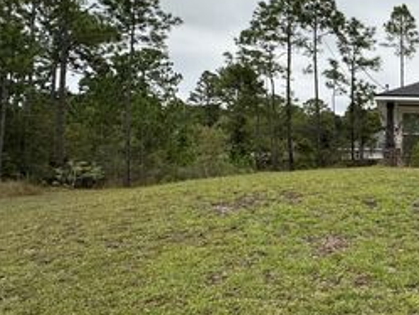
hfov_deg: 39.7
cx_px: 481
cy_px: 138
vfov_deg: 39.6
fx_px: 436
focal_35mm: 36
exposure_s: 1/355
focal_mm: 2.22
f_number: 2.2
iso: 40
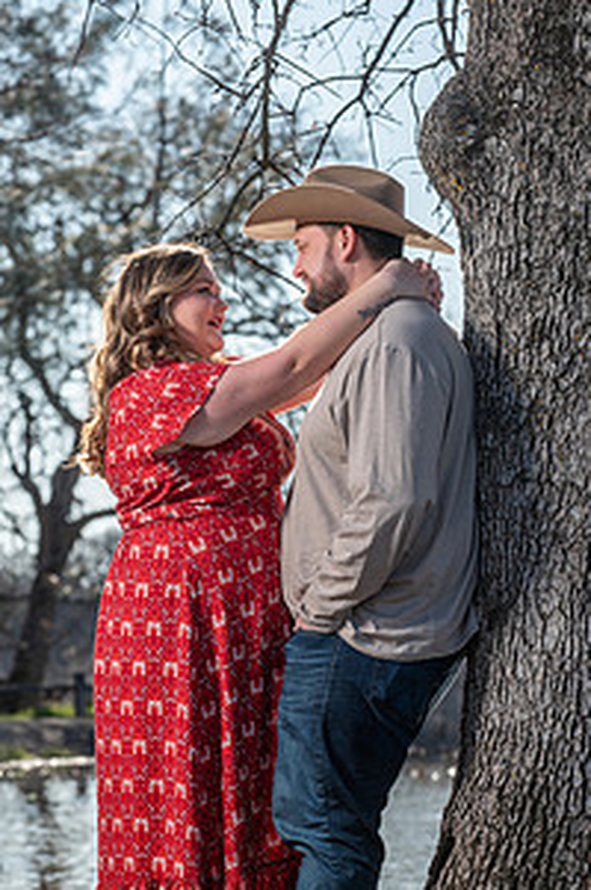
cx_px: 254
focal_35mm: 202
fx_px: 4985
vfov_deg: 10.2
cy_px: 550
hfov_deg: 6.8
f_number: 6.3
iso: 50
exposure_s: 1/250
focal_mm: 135
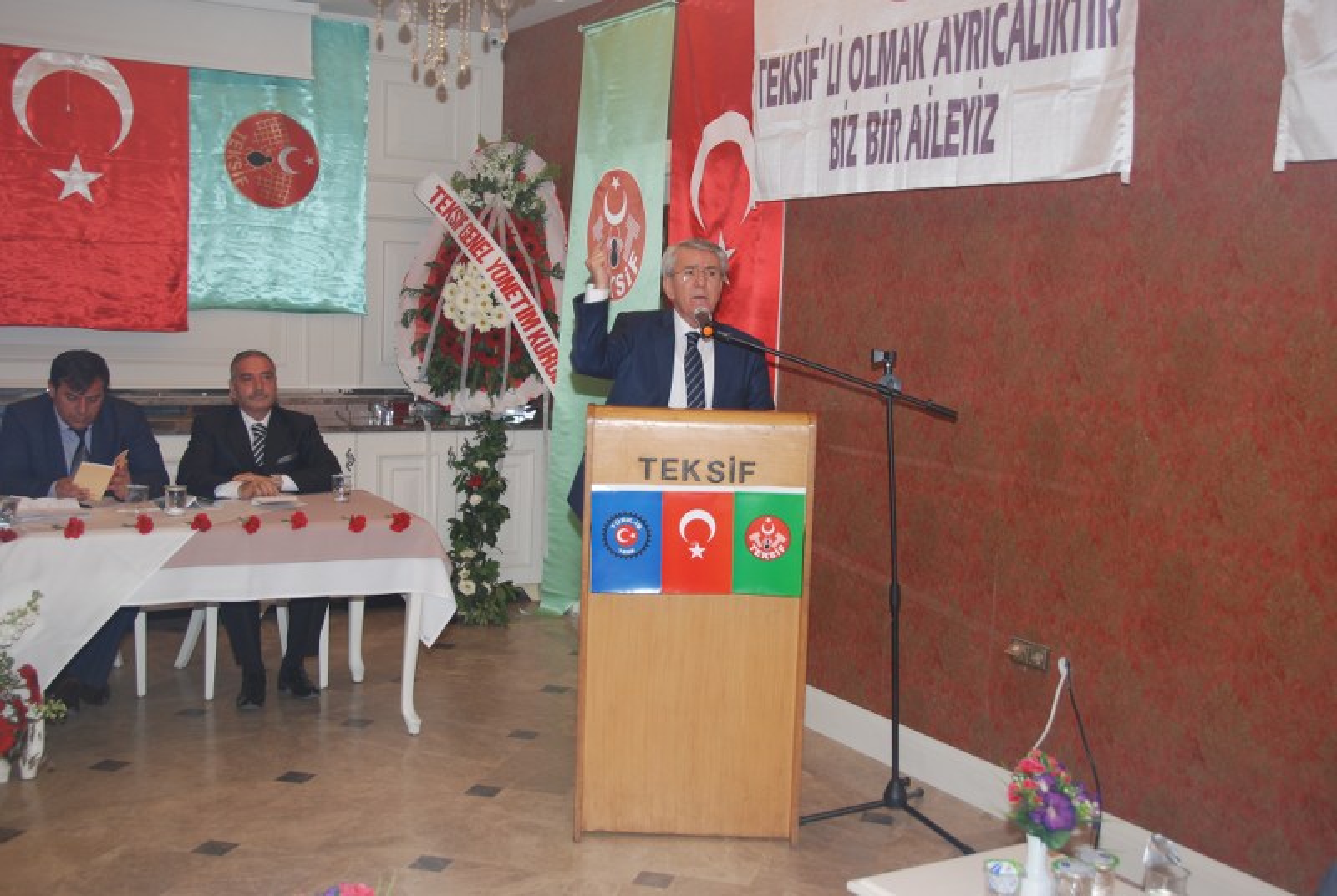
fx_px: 1451
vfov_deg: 34.3
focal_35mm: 39
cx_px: 668
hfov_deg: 49.5
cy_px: 448
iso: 200
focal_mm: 26
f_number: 4
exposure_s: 1/60
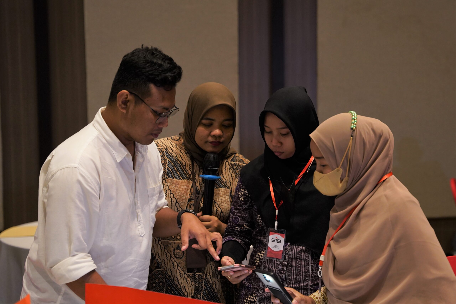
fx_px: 750
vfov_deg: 22.9
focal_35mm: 59
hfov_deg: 33.8
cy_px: 152
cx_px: 228
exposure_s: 1/100
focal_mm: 59.2
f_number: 2.8
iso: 2000
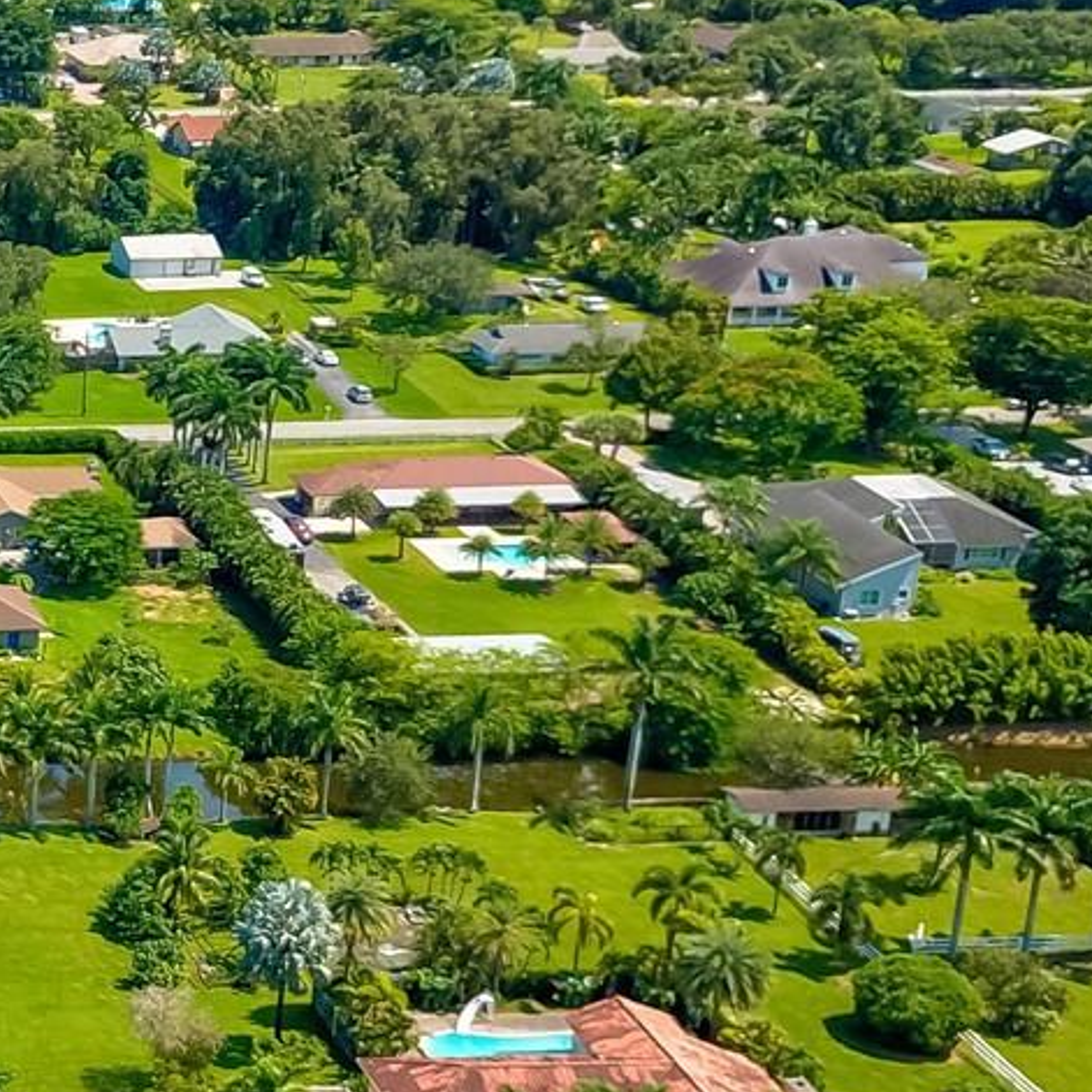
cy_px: 501
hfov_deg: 18.6
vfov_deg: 22.2
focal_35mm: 78
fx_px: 2784
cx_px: -714
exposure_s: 1/1000
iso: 100
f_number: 2.2
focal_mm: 4.7
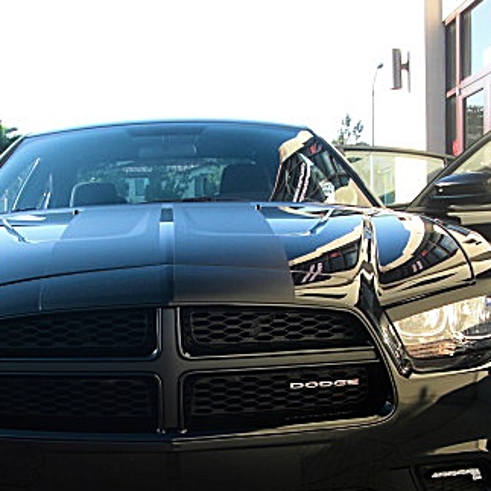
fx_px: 1011
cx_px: 173
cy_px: 360
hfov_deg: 27.2
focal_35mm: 63
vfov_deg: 27.0
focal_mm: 6.3
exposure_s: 1/125
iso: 50
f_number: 2.8
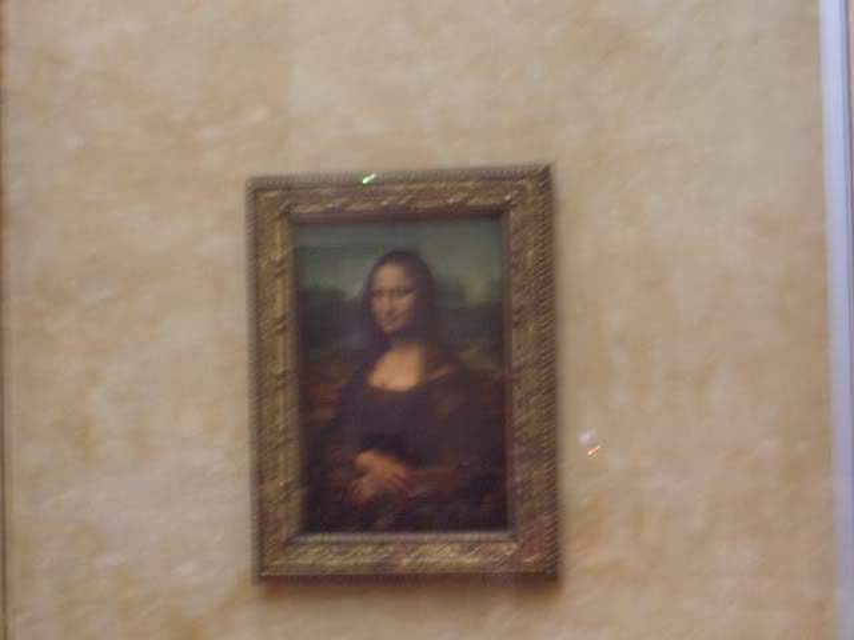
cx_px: 427
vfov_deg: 12.7
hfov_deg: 16.8
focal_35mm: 117
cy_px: 320
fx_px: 2886
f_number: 4.9
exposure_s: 1/13
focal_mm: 24
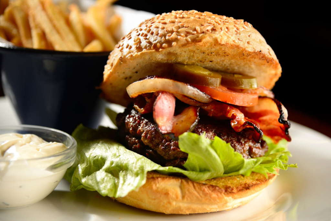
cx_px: 166
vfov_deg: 16.7
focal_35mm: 82
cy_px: 110
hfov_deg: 24.7
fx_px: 754
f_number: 4
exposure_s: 1/80
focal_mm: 82
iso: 125
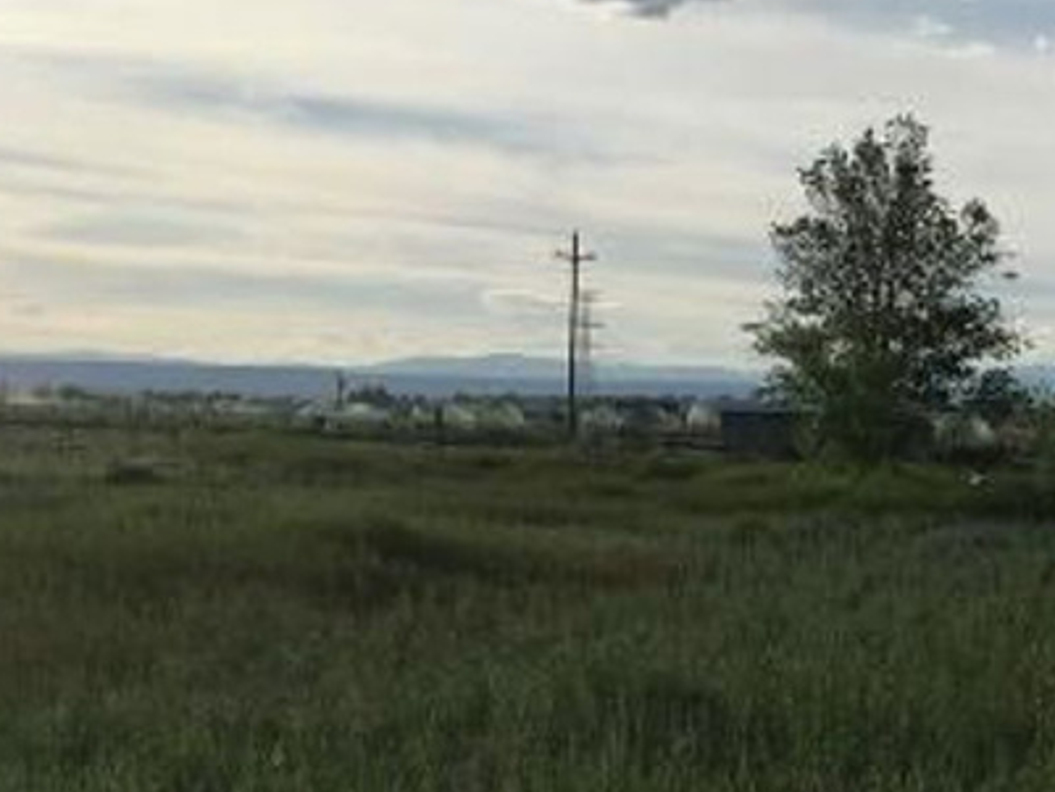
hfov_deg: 25.3
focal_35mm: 74
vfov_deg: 19.8
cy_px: 597
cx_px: 994
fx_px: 2256
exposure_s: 1/2564
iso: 25
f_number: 2.2
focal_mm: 4.15
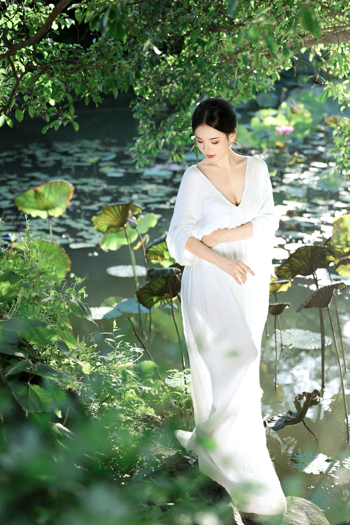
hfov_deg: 19.7
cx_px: 175
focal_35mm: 69
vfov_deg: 29.2
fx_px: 1006
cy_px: 262
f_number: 3.2
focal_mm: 70
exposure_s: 1/400
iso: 160
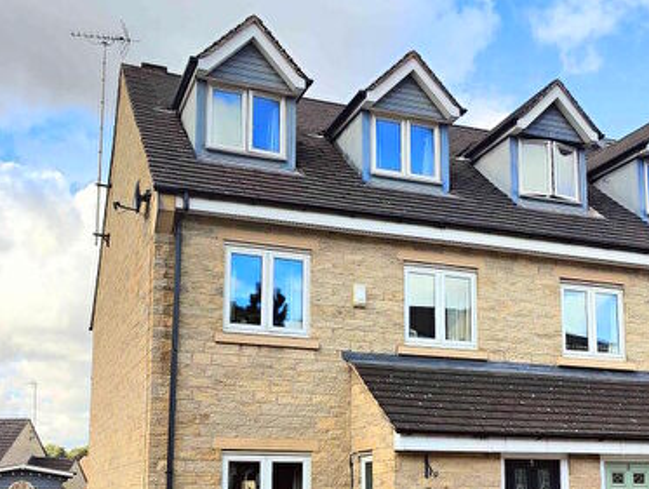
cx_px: 343
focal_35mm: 43
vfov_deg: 32.8
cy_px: 387
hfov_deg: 43.8
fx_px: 807
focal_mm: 6.06
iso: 50
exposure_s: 1/2185
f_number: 1.8
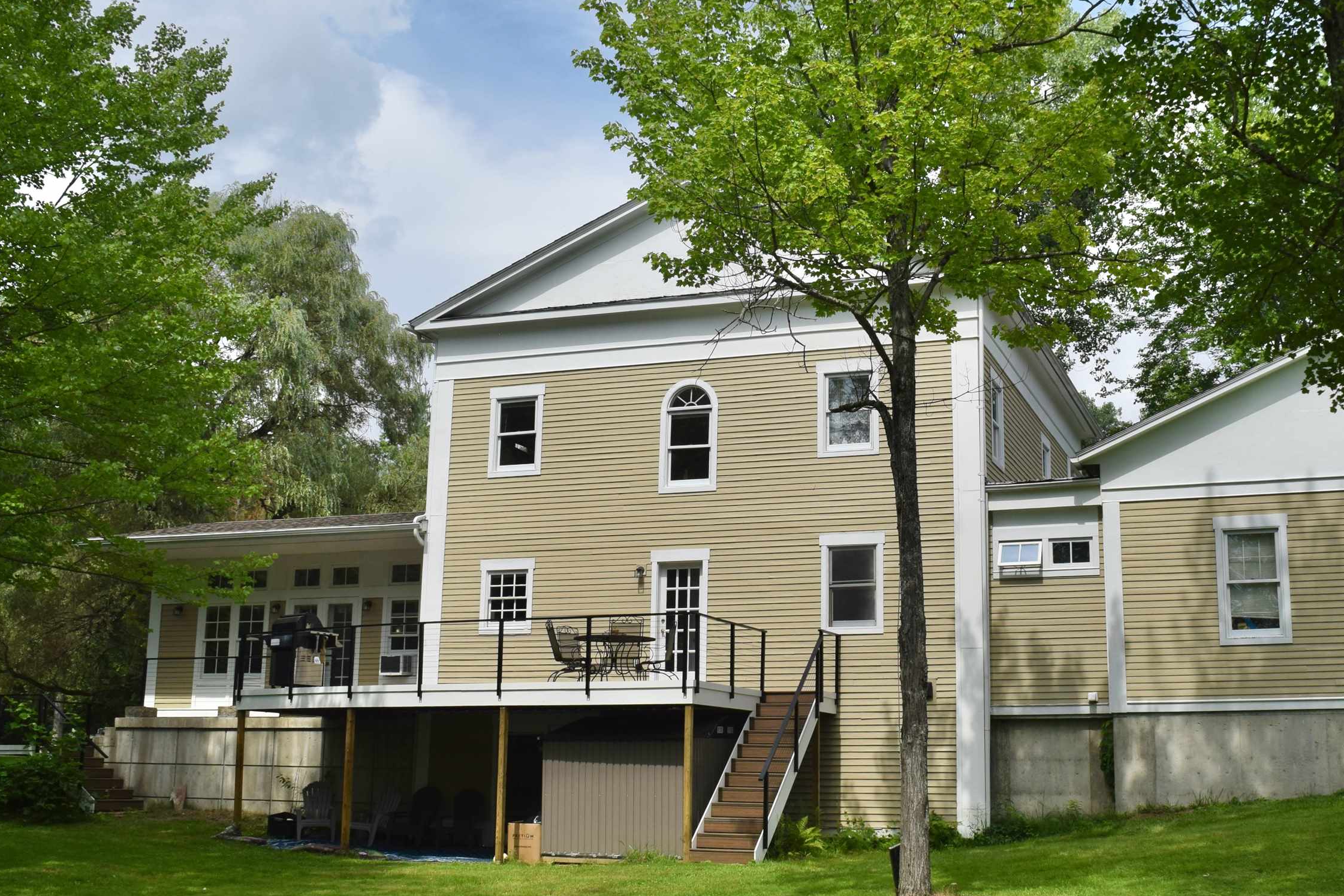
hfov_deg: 51.6
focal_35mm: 37
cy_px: 455
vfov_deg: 35.9
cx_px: 800
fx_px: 1381
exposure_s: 1/1000
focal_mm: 18
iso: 200
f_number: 8
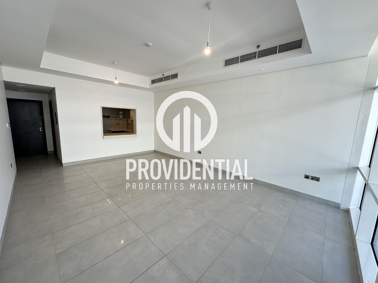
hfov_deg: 102.1
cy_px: 142
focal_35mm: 14
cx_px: 189
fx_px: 153
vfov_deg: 85.7
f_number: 2.2
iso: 64
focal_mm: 2.22
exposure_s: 1/99
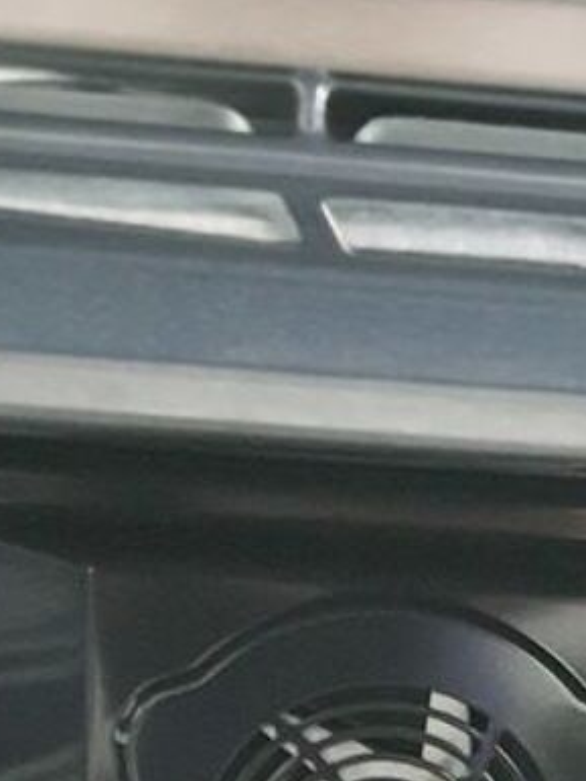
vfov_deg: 19.4
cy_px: 1119
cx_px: 438
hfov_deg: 16.3
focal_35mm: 90
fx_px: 2030
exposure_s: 1/8
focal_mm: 4.32
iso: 1000
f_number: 1.7
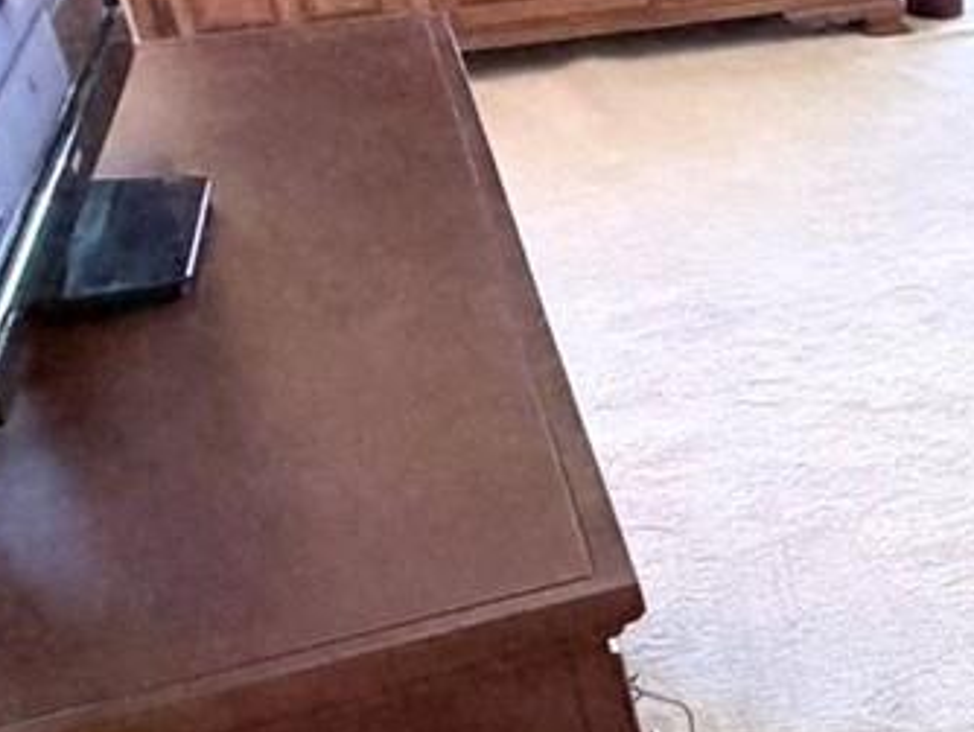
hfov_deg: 21.1
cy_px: 303
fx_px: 1887
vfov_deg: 21.9
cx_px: 1688
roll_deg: -1.7
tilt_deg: -22.7
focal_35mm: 67
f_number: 2.2
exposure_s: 1/60
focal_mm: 2.22
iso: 200
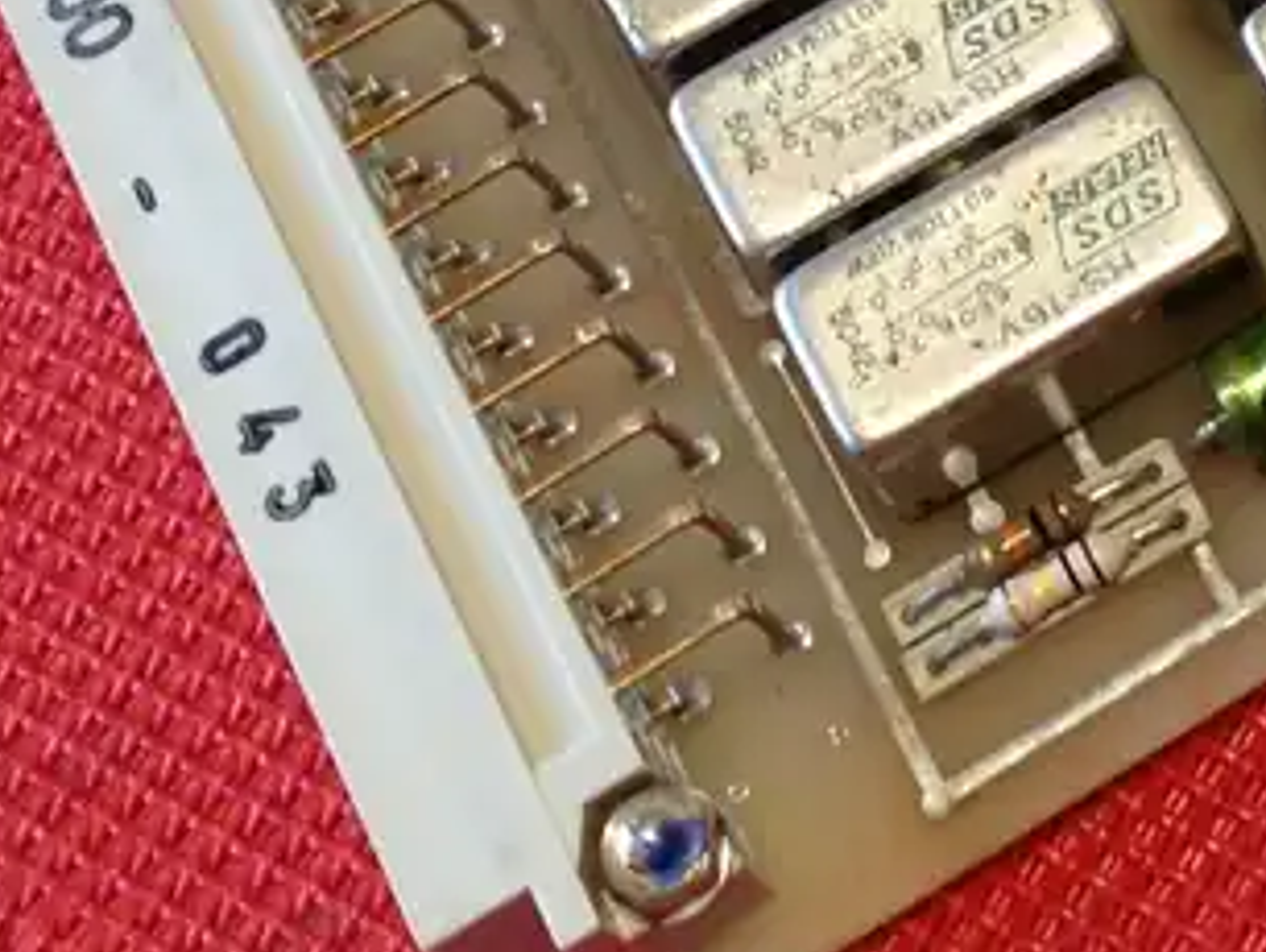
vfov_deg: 12.6
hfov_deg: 16.5
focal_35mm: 114
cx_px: 1543
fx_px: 4173
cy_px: -286
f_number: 2.4
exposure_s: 1/15
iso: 80
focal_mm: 4.28
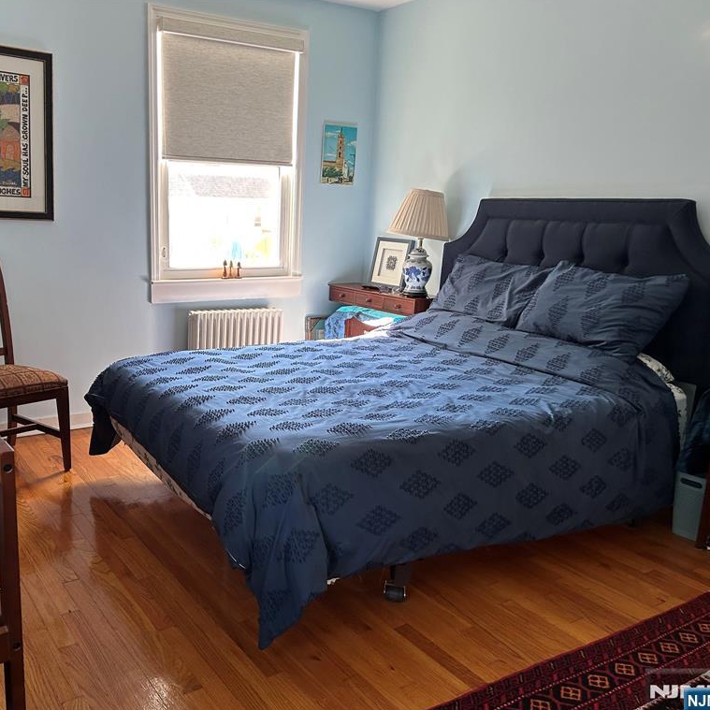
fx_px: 719
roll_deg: -1.6
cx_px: 261
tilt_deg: -12.1
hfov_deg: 51.9
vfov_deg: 52.5
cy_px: 355
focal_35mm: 31
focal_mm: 5.7
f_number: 1.5
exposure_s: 1/69
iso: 125
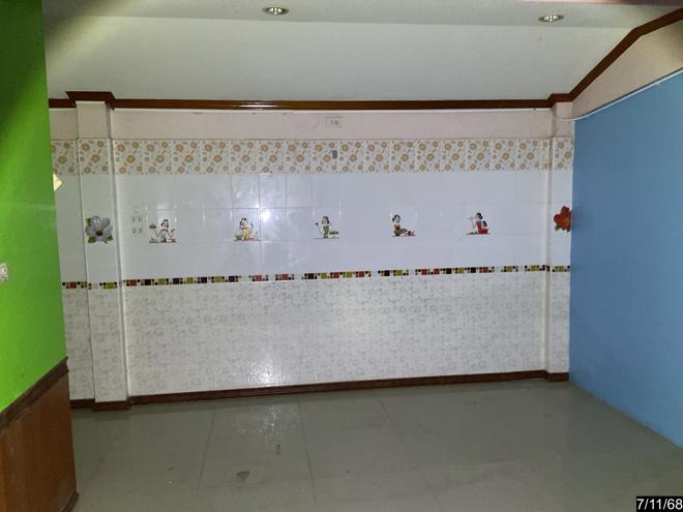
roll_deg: +0.7
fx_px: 572
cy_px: 256
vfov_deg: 48.2
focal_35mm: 29
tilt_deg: -5.5
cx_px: 342
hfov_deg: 61.7
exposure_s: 1/25
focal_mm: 3
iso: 400
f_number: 1.8
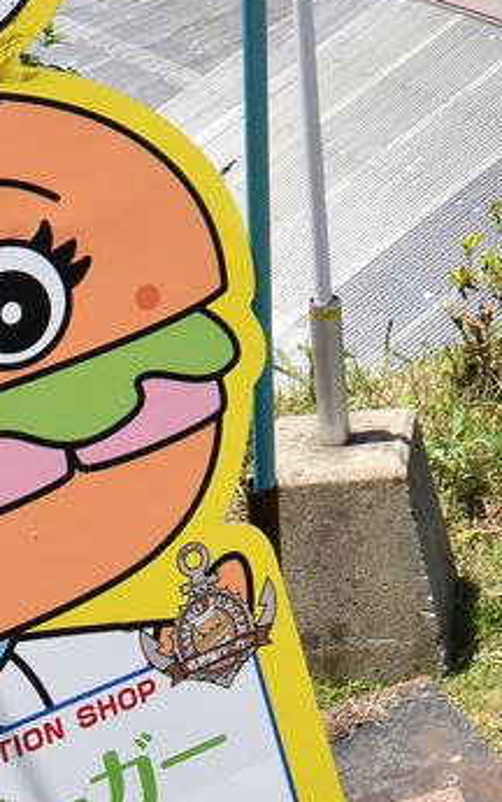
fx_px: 2230
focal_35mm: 102
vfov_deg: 18.5
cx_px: 825
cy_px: -330
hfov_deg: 12.1
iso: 200
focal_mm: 18
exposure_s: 1/400
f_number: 10
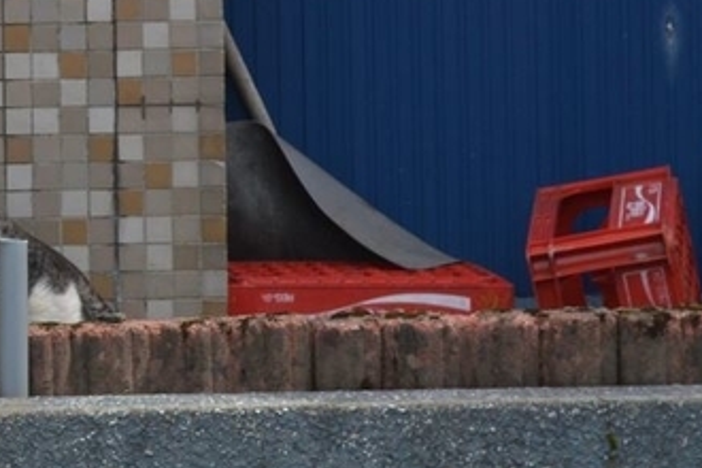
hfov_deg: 6.7
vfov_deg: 4.6
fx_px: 5846
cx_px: -534
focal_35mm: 300
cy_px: -119
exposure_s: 1/320
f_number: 9
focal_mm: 55
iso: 400
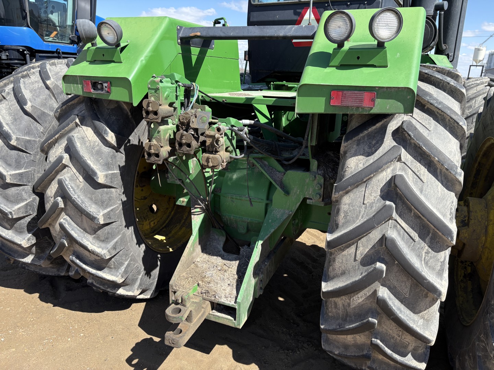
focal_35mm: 26
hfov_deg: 67.3
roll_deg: -1.4
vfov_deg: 53.1
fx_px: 371
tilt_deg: -16.0
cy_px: 185
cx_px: 247
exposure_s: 1/1311
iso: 50
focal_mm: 5.96
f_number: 1.6
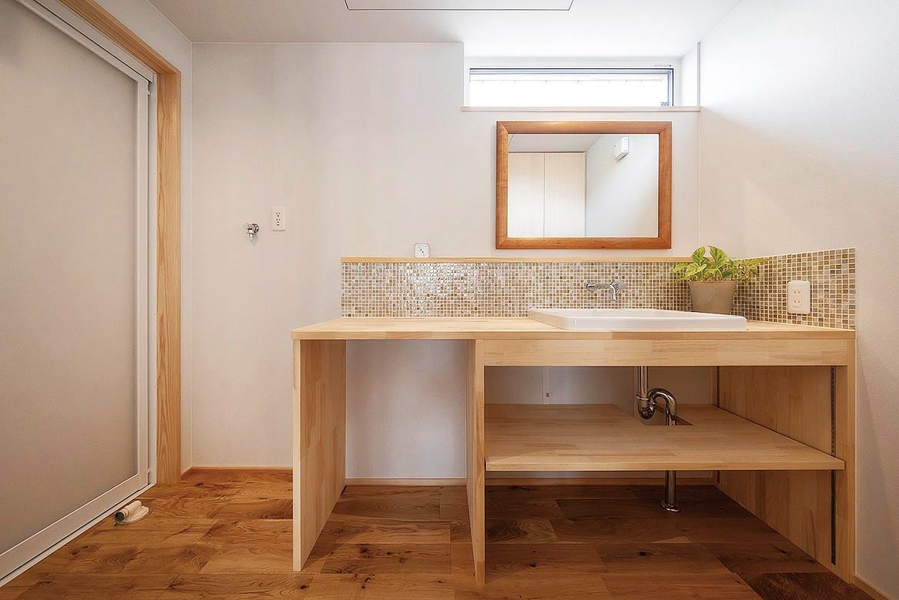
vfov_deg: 90.0
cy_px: 300
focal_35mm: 12
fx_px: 300
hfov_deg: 112.6
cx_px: 450
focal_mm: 8
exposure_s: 1/40
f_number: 4
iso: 500
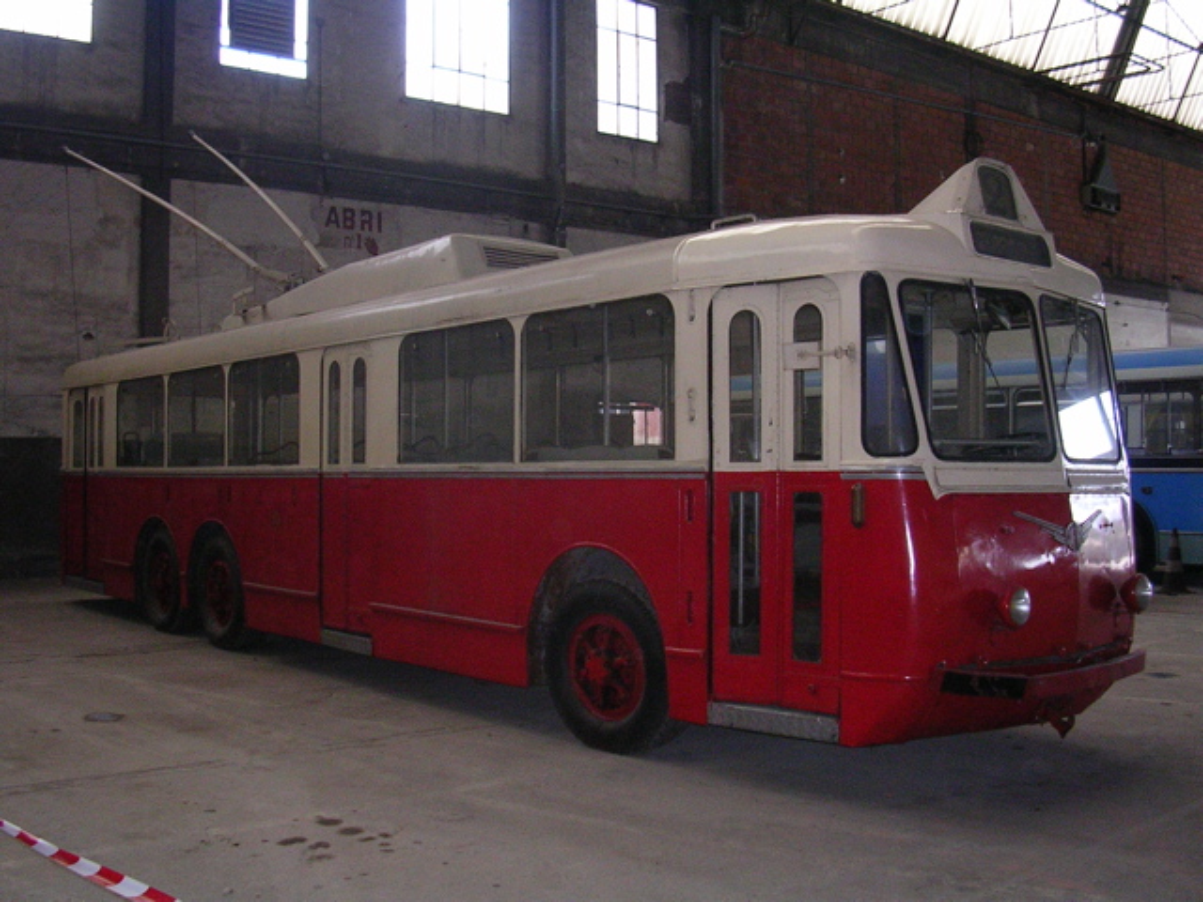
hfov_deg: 49.0
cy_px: 451
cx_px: 602
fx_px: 1321
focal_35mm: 38
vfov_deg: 37.7
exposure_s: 1/60.1
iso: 164
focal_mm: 5.8
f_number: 2.8
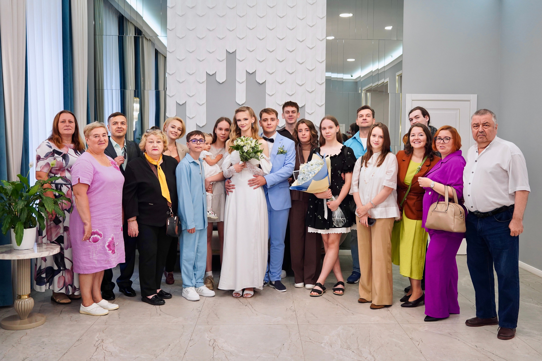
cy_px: 180
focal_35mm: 34
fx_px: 507
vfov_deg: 39.2
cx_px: 271
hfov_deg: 56.2
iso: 1600
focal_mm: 33.7
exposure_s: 1/250
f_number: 3.2
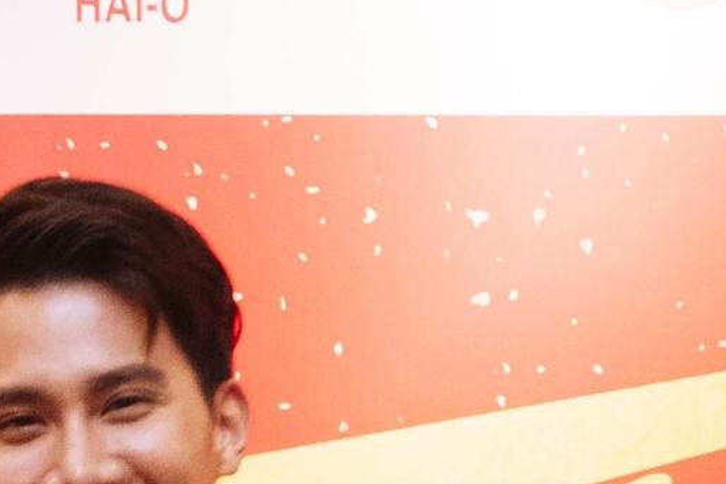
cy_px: 1331
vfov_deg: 3.5
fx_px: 7824
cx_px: -253
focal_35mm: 388
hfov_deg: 5.3
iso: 4000
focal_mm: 66
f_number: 5
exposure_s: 1/125
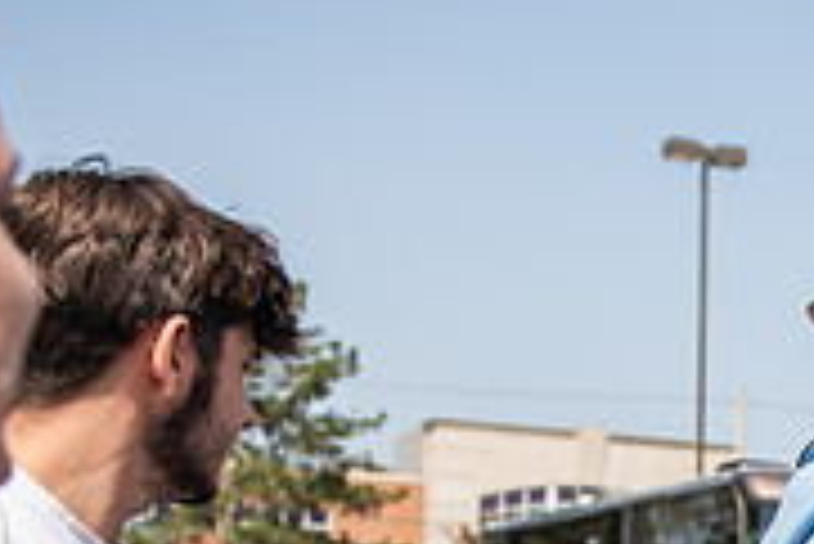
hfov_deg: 19.4
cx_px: 1187
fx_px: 2104
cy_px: 780
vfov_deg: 13.9
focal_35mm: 93
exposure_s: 1/500
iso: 64
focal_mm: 29
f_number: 3.5
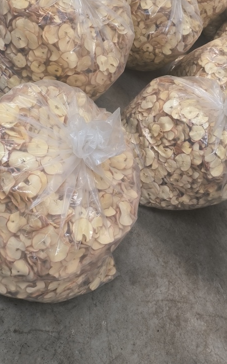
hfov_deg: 30.5
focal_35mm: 42
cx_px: 102
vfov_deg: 46.0
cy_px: 105
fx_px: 416
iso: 183
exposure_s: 1/100
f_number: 1.9
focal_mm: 5.52
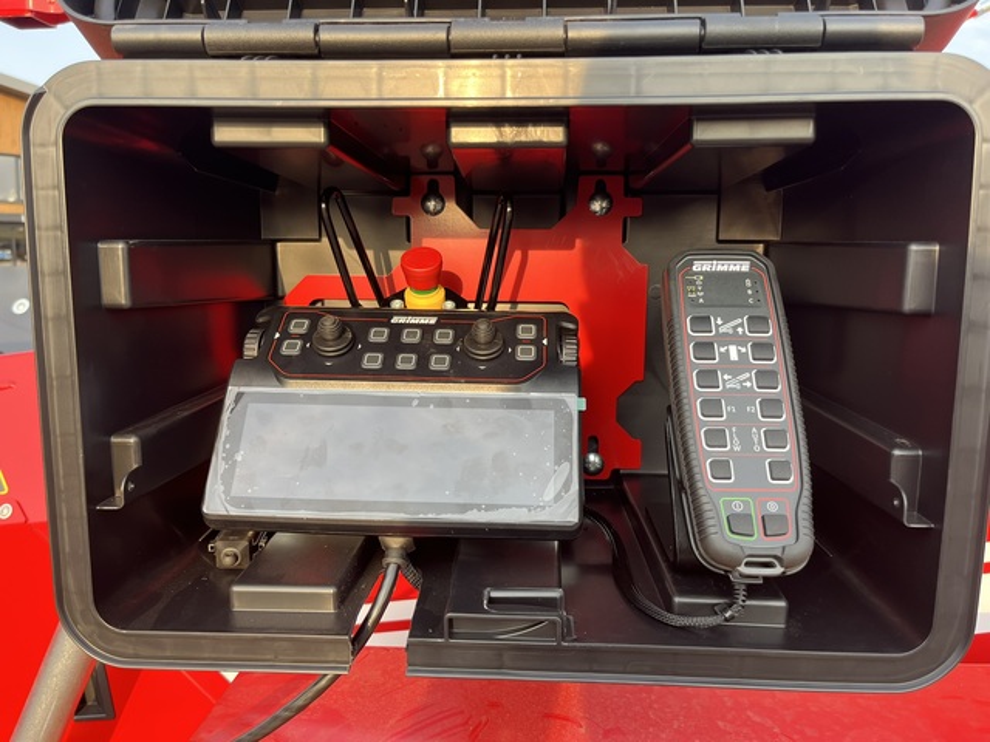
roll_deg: -1.1
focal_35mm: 26
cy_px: 371
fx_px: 744
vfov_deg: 53.1
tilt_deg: -8.9
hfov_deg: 67.3
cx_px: 495
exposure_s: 1/192
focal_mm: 5.1
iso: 40
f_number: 1.6
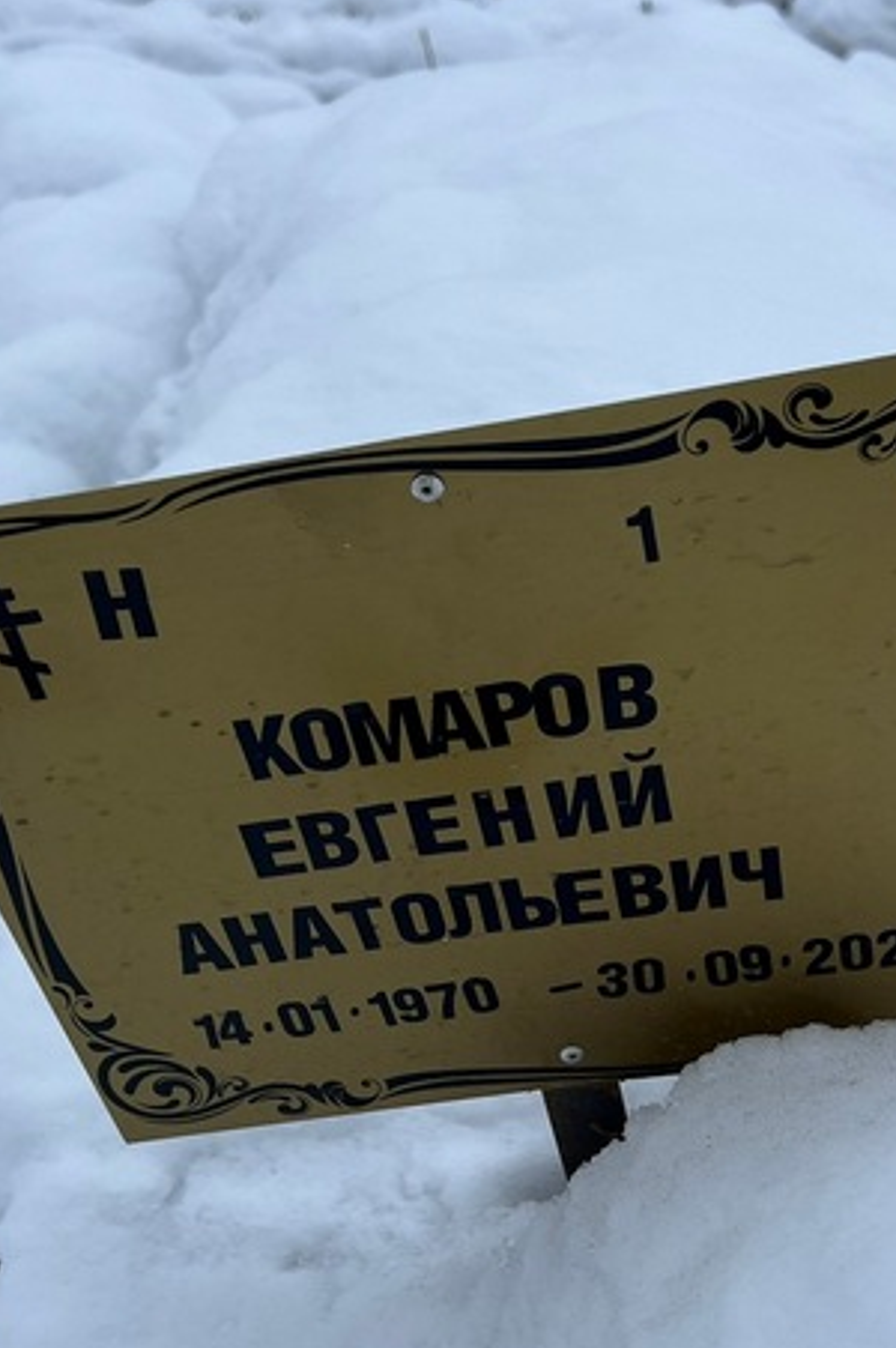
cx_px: 547
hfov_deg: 28.0
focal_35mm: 48
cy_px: 831
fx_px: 1795
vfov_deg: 40.9
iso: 50
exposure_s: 1/1224
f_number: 1.5
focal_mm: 5.7
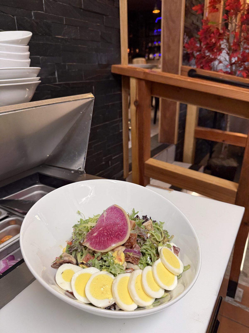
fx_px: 230
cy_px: 166
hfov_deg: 56.8
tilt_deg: -20.3
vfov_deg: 71.6
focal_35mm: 24
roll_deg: +1.1
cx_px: 124
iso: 160
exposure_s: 1/120
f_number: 1.78
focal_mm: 6.76
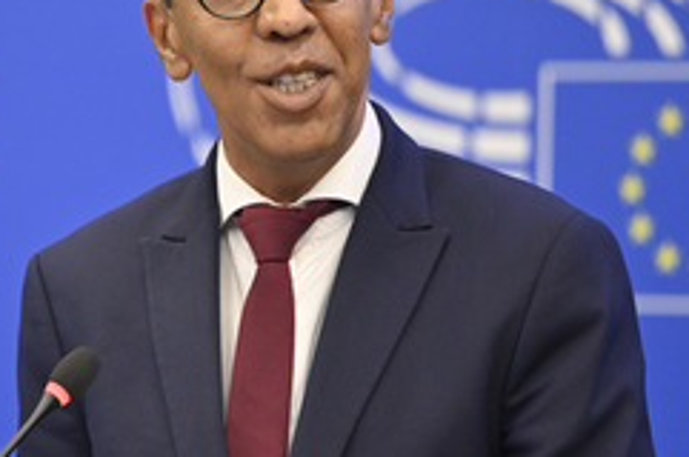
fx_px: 7148
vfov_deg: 3.7
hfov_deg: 5.5
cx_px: 56
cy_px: 203
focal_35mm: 374
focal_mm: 200
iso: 2500
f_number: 2.8
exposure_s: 1/320
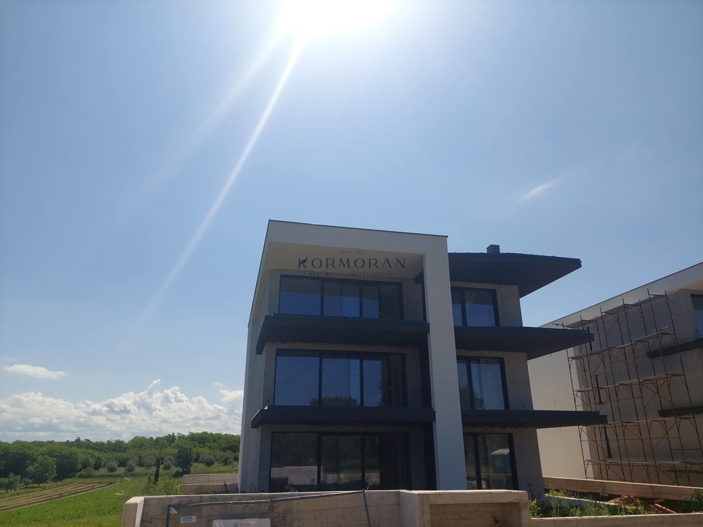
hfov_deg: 71.6
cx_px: 352
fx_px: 487
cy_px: 264
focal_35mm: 24
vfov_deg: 56.8
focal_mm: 5.23
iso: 40
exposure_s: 1/3672
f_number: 1.8
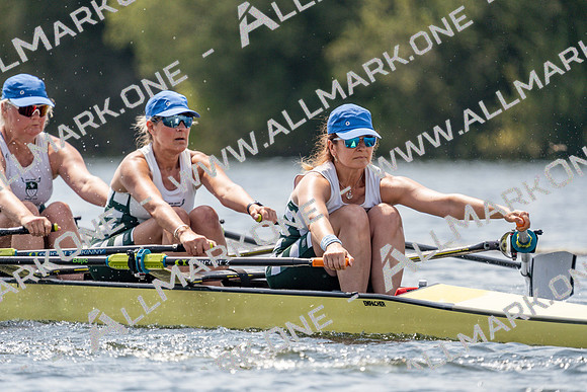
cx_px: 294
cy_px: 196
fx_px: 8627
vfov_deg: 2.6
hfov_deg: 3.9
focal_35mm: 529
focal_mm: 529
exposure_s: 1/1600
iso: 320
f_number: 6.3
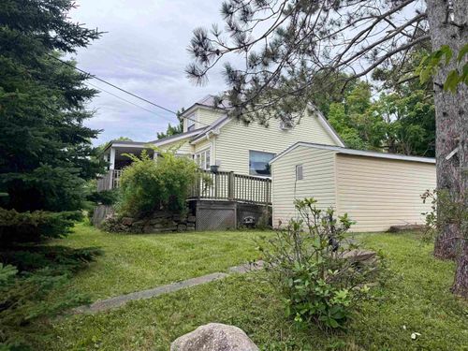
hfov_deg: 71.6
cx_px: 234
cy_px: 176
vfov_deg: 56.8
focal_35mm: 24
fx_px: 324
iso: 80
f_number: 1.78
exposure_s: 1/796
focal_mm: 6.76
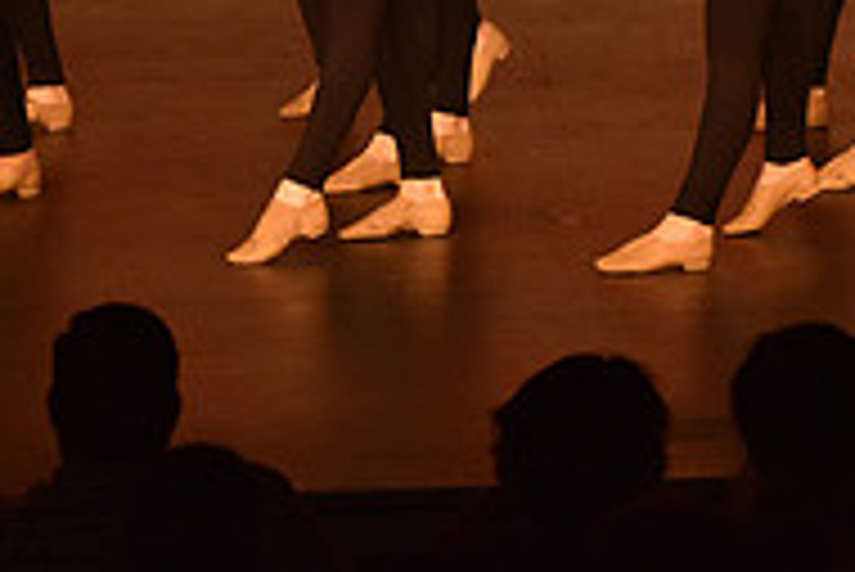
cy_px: -191
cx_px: 648
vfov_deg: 3.9
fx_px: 8414
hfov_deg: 5.8
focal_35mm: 354
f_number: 4.5
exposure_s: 1/250
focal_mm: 116
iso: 2000
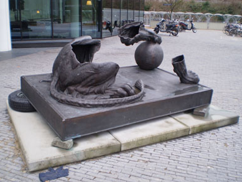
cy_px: 92
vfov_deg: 38.7
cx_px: 121
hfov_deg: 50.1
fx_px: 259
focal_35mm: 37
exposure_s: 1/60
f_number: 3.1
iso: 64
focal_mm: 6.3
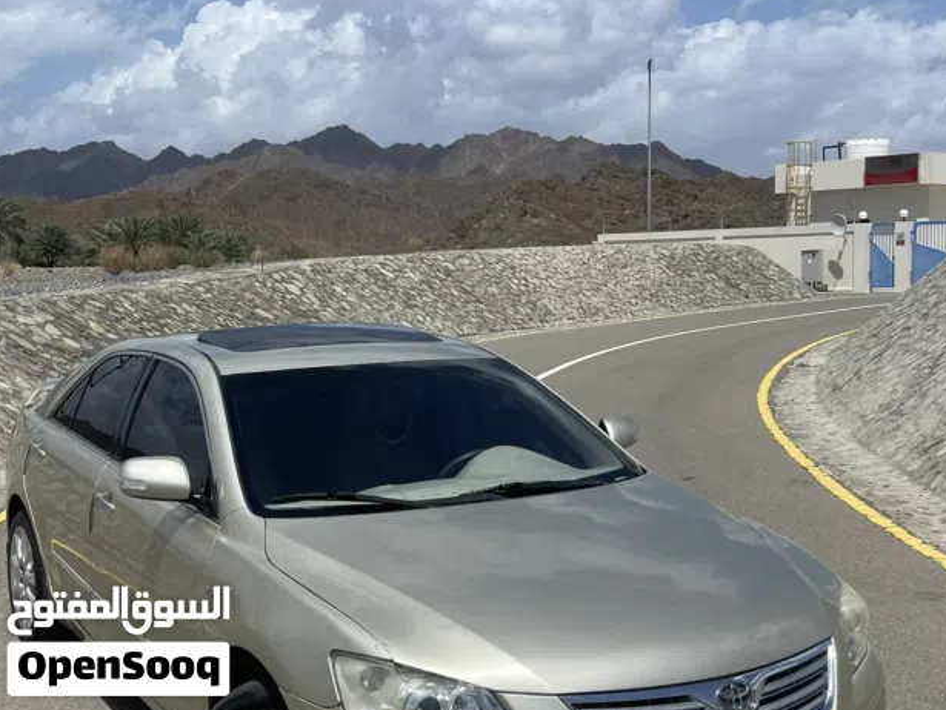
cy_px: 364
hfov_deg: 67.3
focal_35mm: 26
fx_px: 711
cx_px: 461
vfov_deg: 53.1
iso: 32
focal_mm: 5.1
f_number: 1.6
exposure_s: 1/7407
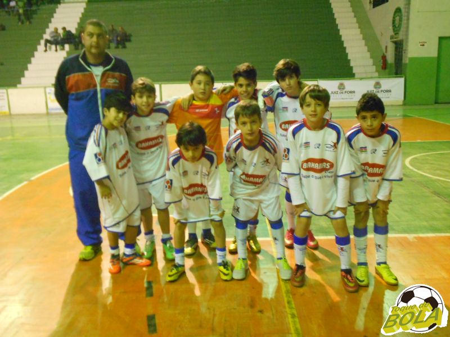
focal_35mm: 32
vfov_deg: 44.2
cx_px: 225
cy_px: 168
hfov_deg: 56.8
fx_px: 416
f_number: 3.6
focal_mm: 6
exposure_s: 1/15
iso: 800
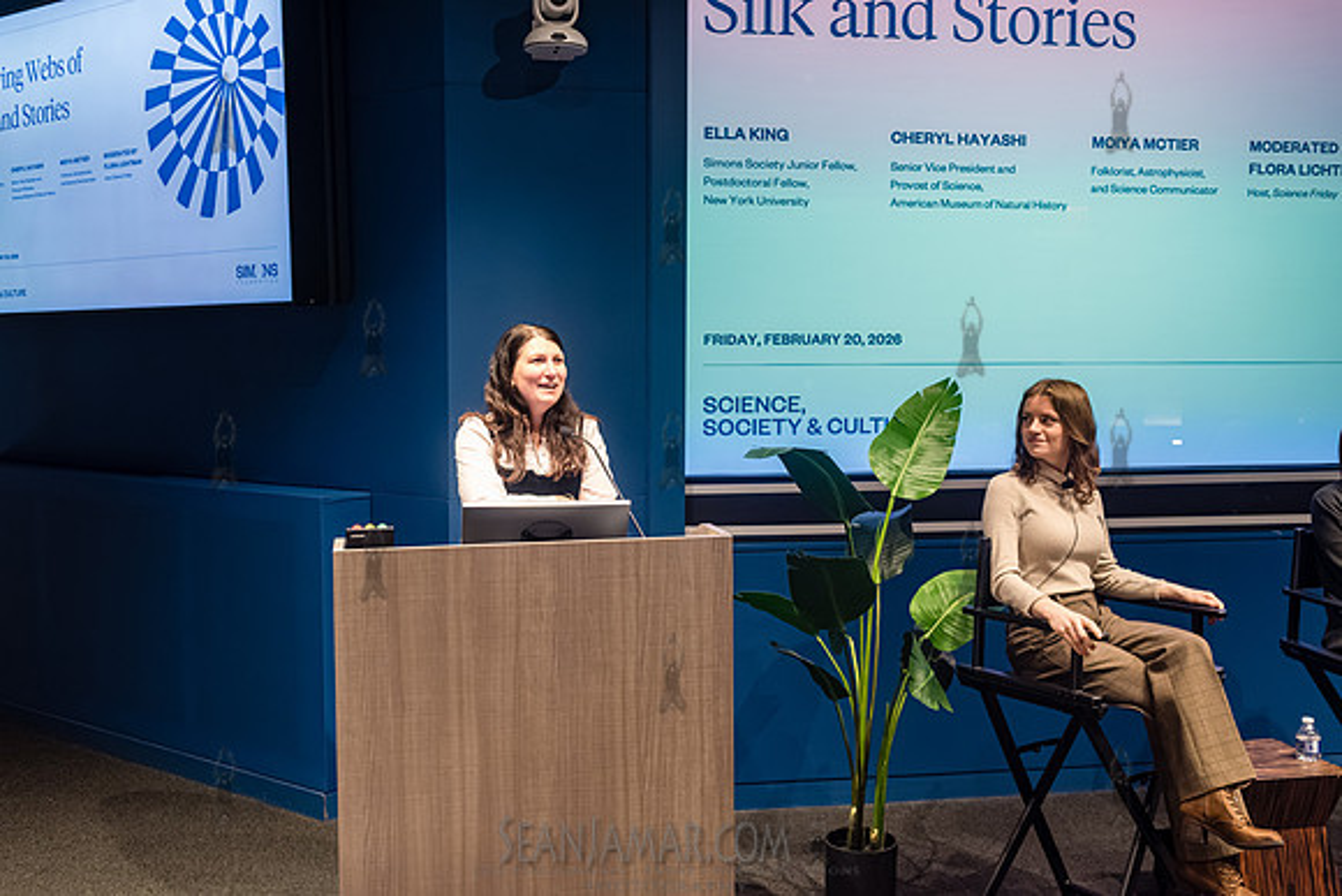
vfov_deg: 37.4
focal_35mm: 35
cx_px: 671
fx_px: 1321
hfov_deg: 53.9
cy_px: 448
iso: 3200
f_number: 4
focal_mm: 35
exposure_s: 1/160
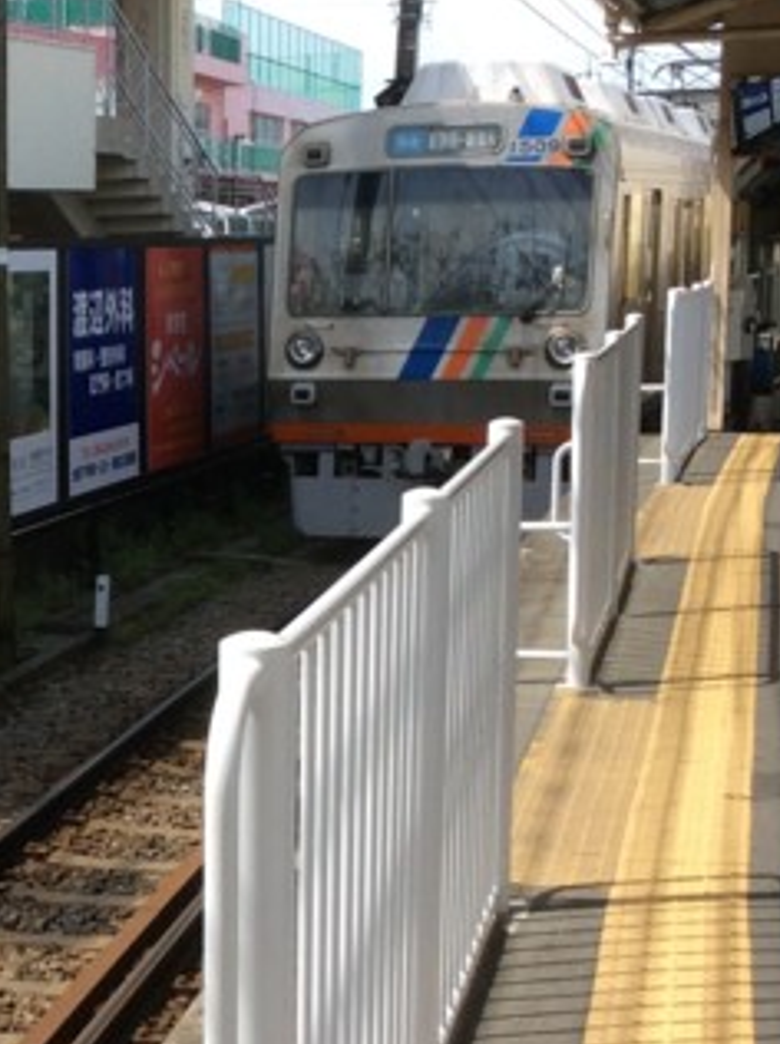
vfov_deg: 24.1
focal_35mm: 81
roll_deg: -0.2
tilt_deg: -12.3
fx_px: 2440
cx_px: 26
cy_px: 654
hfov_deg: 17.8
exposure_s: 1/841
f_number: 2.4
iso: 32
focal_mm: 3.3
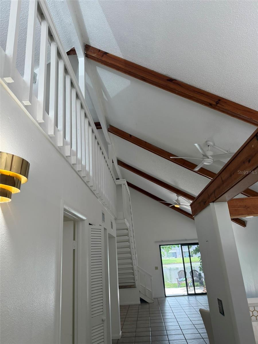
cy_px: 172
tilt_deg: +20.5
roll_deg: +4.1
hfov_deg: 56.8
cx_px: 129
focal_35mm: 24
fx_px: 239
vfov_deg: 71.6
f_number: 1.78
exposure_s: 1/161
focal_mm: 6.76
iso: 160
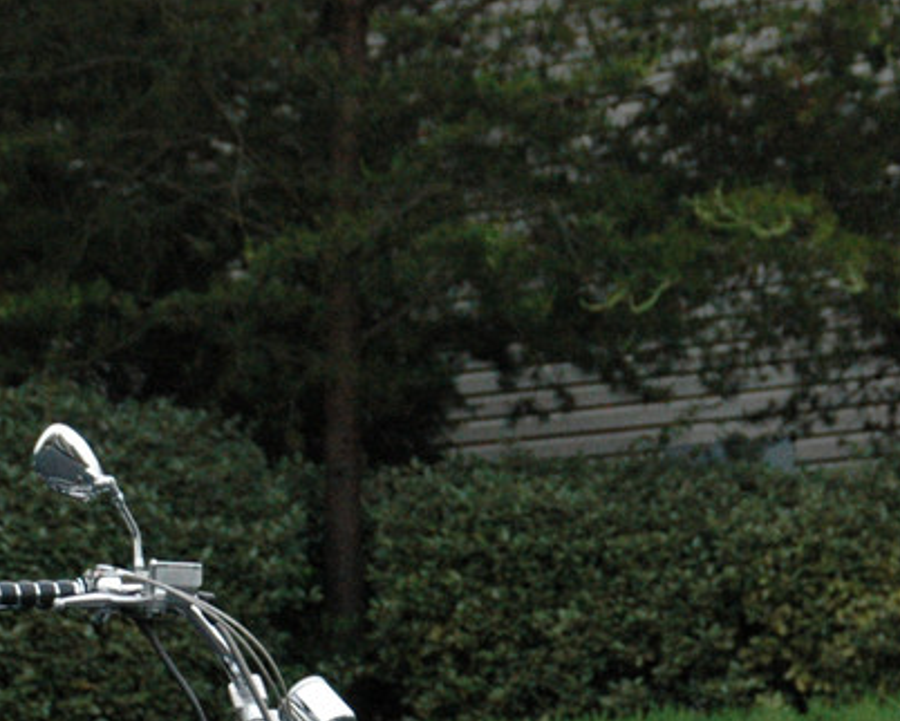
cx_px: 700
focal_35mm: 273
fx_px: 7286
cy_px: 779
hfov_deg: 7.1
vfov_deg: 5.6
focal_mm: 65
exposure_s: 1/125
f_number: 5.6
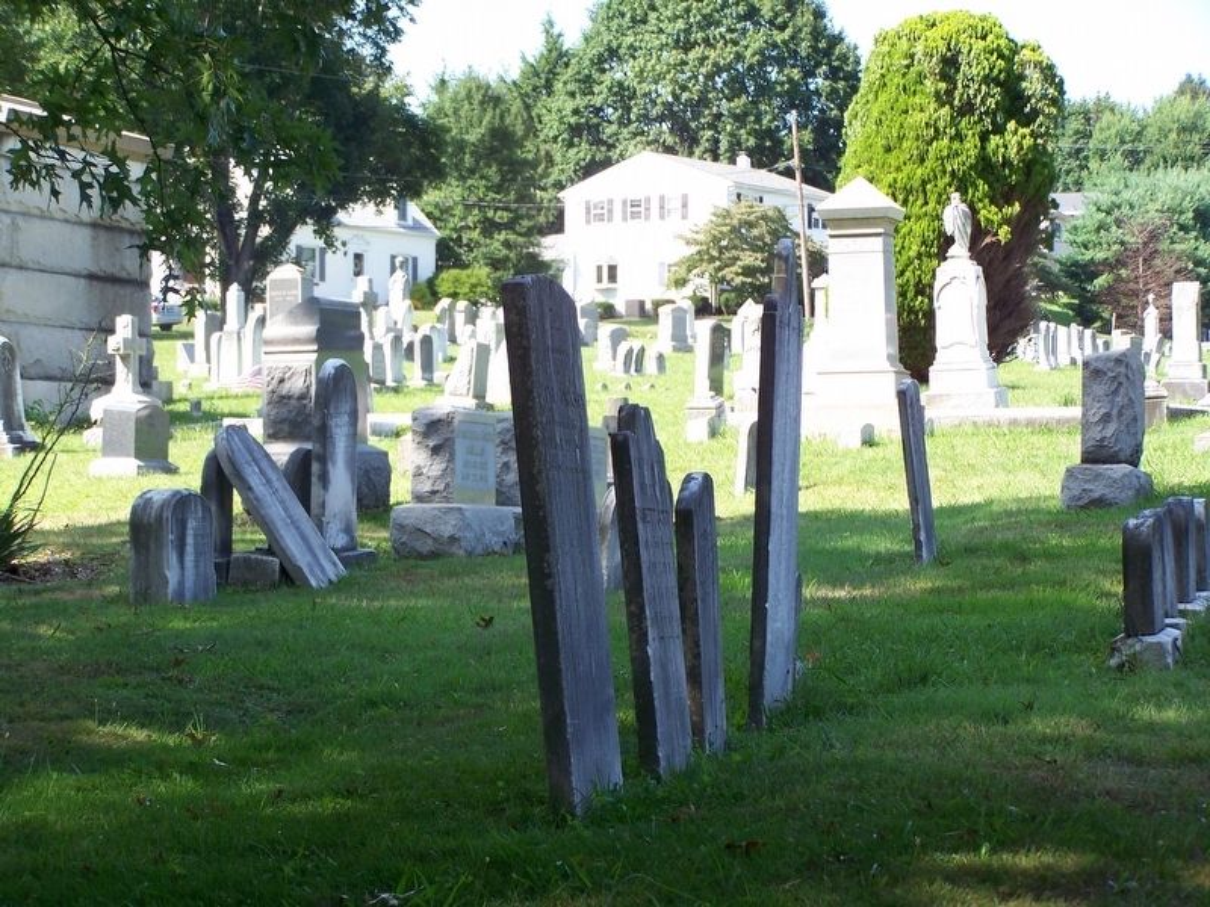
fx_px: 3286
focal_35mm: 94
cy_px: 454
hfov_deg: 20.9
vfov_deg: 15.7
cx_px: 605
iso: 64
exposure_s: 1/160
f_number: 3.2
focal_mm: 15.6
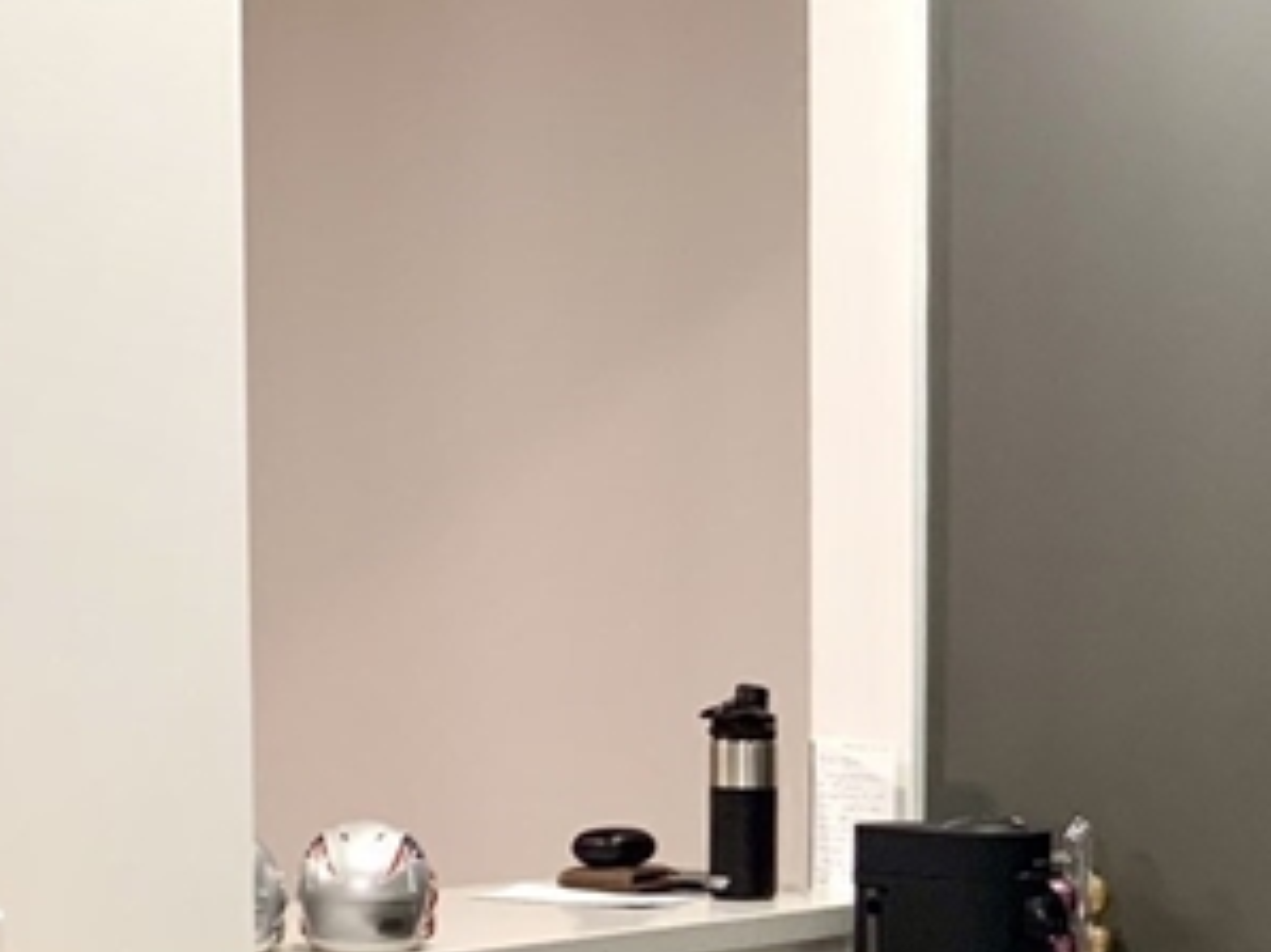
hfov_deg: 20.8
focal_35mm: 89
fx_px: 3267
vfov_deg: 16.1
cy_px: 1041
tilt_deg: -6.8
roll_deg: -1.5
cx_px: 1441
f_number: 1.8
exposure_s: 1/40
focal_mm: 4.25
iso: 320
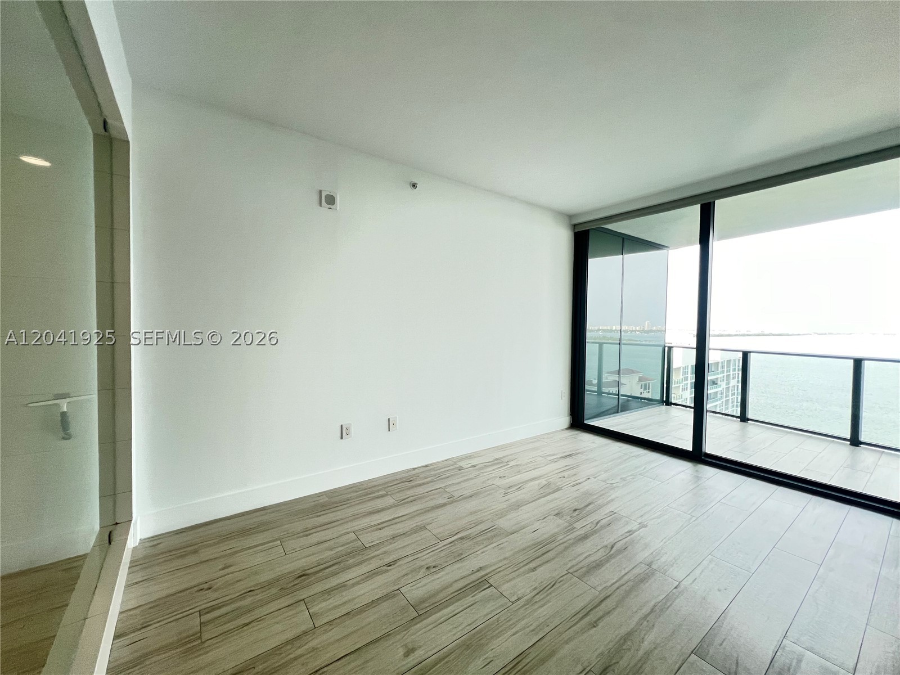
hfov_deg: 106.2
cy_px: 338
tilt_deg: -1.3
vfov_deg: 89.9
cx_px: 450
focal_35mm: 13
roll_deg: -0.7
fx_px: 338
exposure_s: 1/120
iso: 200
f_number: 1.8
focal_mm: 1.57
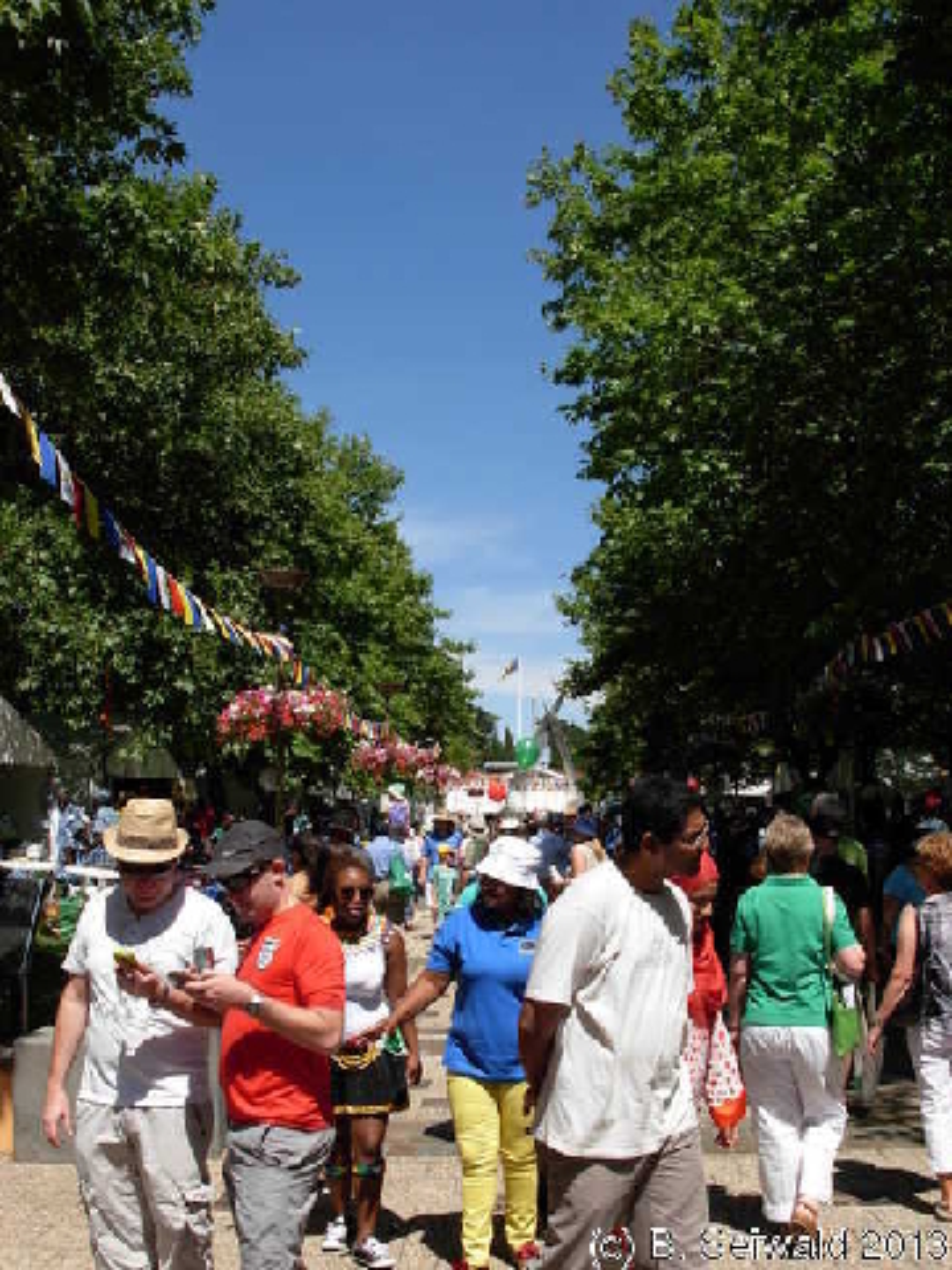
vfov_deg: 49.0
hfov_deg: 37.7
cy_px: 635
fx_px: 1393
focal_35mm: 38
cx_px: 476
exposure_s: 1/592
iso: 79
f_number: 4.9
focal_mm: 6.3
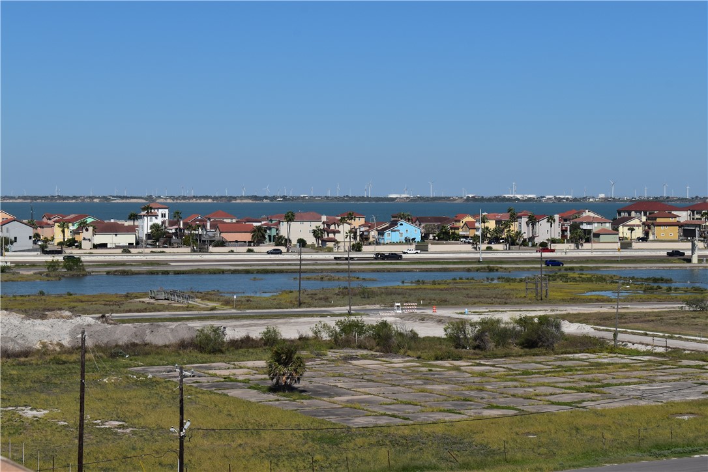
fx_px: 1622
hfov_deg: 24.6
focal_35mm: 82
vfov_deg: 16.6
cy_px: 236
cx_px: 354
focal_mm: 55
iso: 200
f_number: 11
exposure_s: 1/640
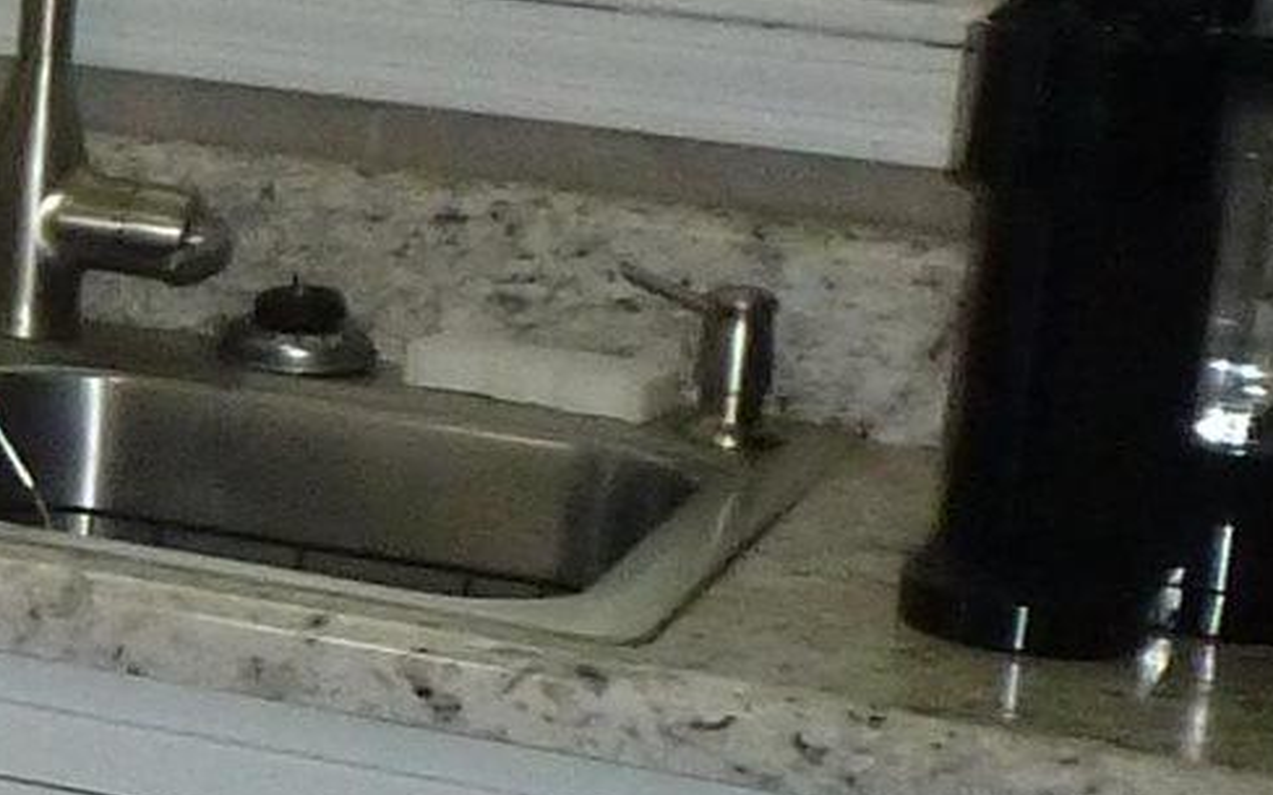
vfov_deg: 8.2
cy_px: 60
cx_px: -2369
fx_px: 5551
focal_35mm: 160
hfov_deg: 10.2
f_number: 3.3
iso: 320
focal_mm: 4.3
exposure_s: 1/60
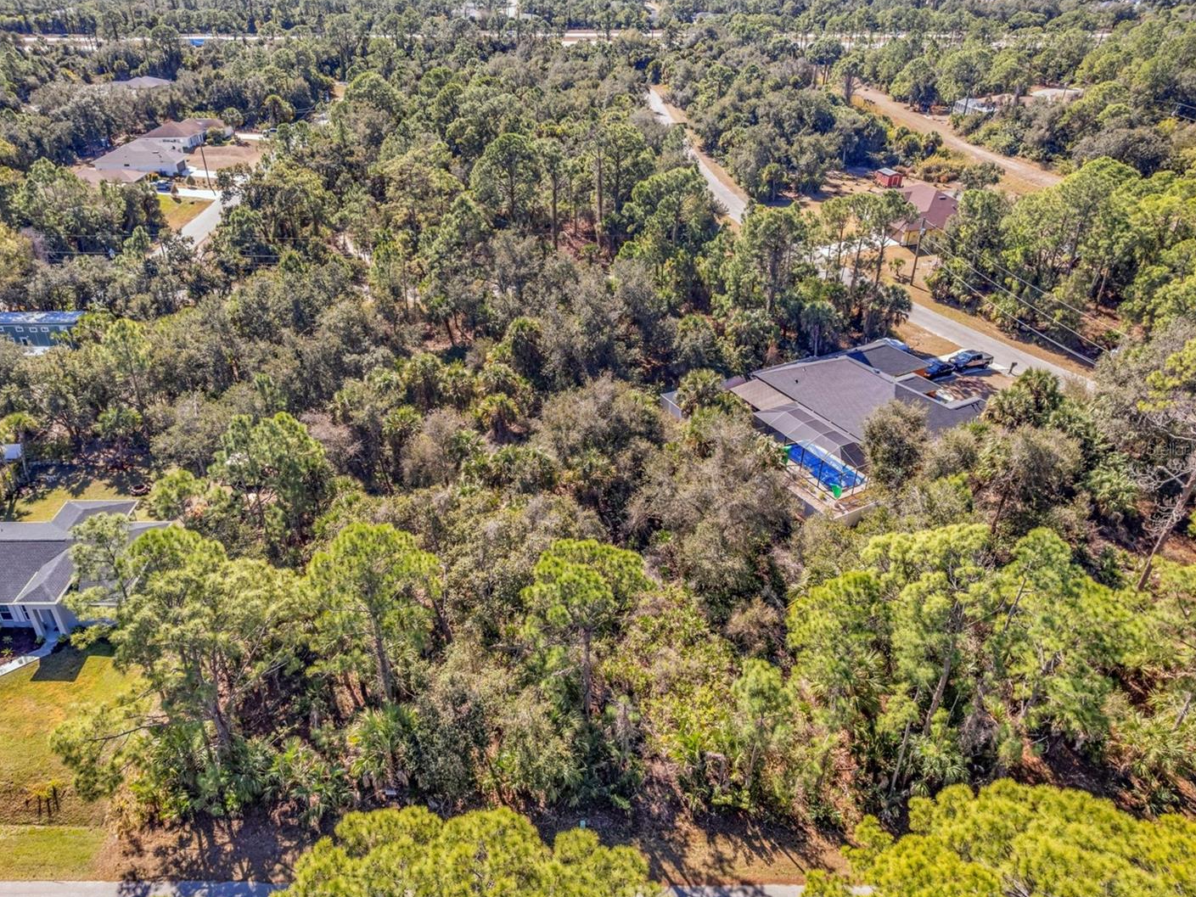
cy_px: 448
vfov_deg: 56.8
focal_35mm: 24
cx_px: 543
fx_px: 829
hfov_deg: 71.4
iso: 110
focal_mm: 8.38
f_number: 2.8
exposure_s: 1/500
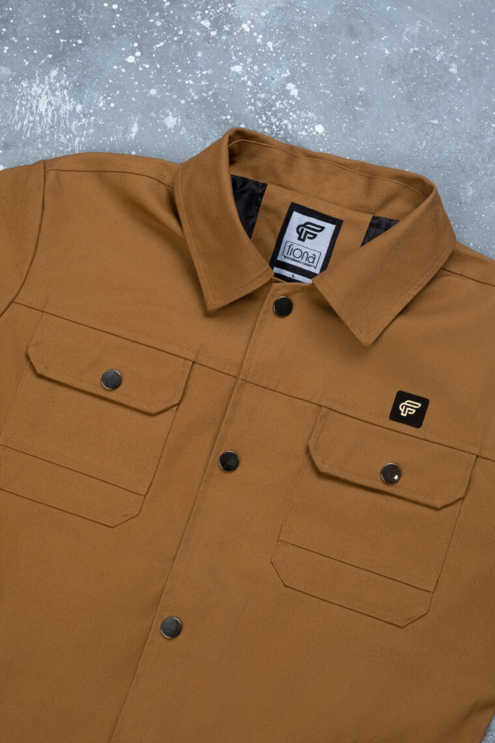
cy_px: 372
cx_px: 248
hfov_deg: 21.2
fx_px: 1320
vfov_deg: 31.4
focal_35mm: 64
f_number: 11
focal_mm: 42.5
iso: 400
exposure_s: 1/100
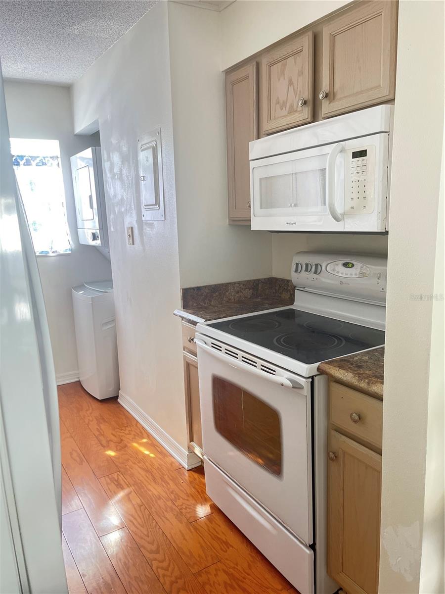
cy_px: 297
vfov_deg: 67.3
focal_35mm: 26
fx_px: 446
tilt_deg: -10.4
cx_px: 222
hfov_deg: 53.1
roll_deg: +2.1
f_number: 1.6
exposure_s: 1/60
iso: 320
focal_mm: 5.1
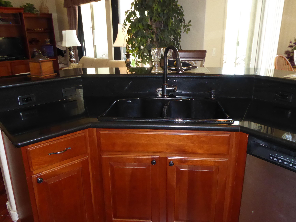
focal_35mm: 29
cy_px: 111
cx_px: 148
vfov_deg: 48.2
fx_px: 248
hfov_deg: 61.7
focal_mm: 5
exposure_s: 1/60
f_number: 3.5
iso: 800
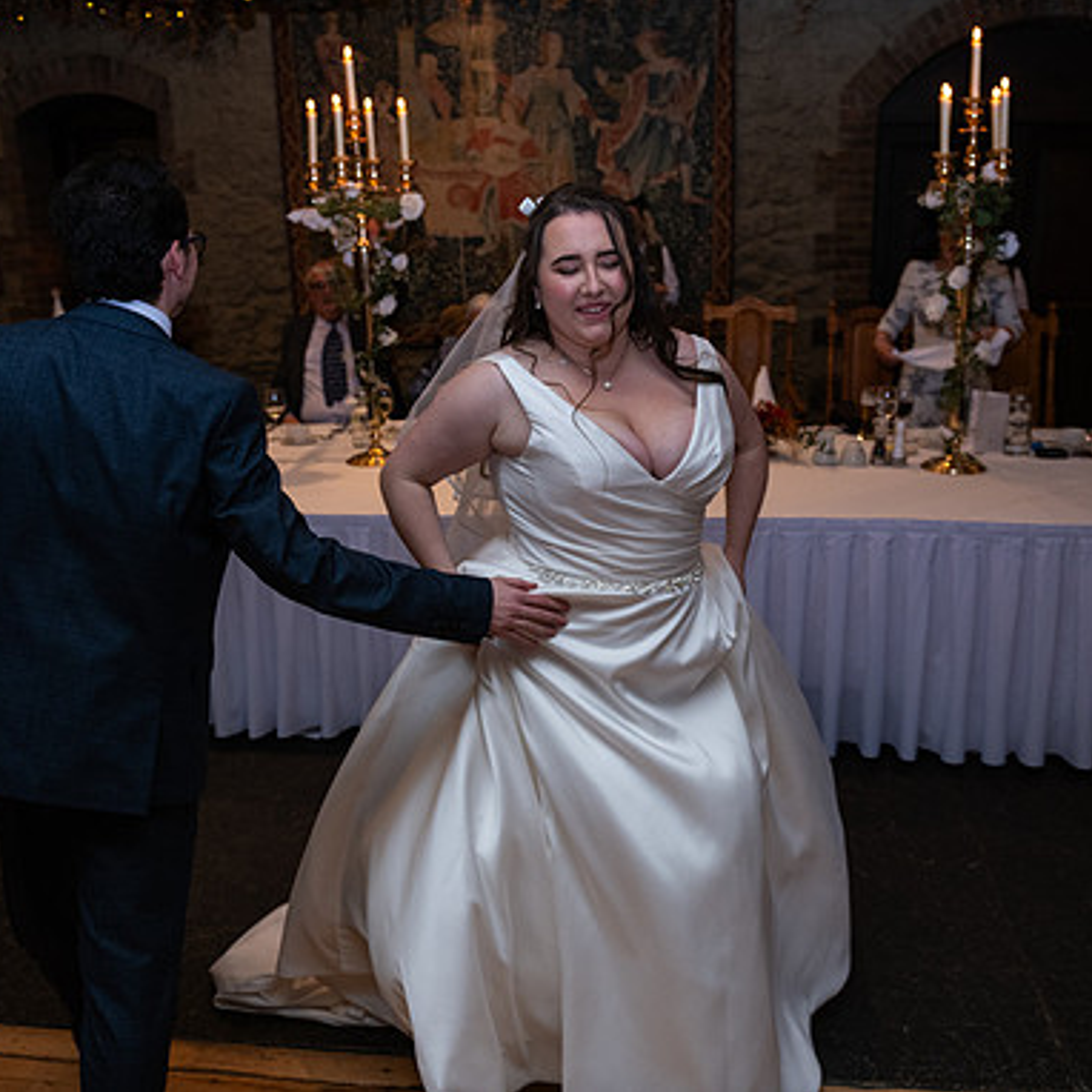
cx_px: 603
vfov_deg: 52.5
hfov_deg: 52.4
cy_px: 542
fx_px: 1106
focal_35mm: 31
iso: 800
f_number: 3.5
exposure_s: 1/160
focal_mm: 24
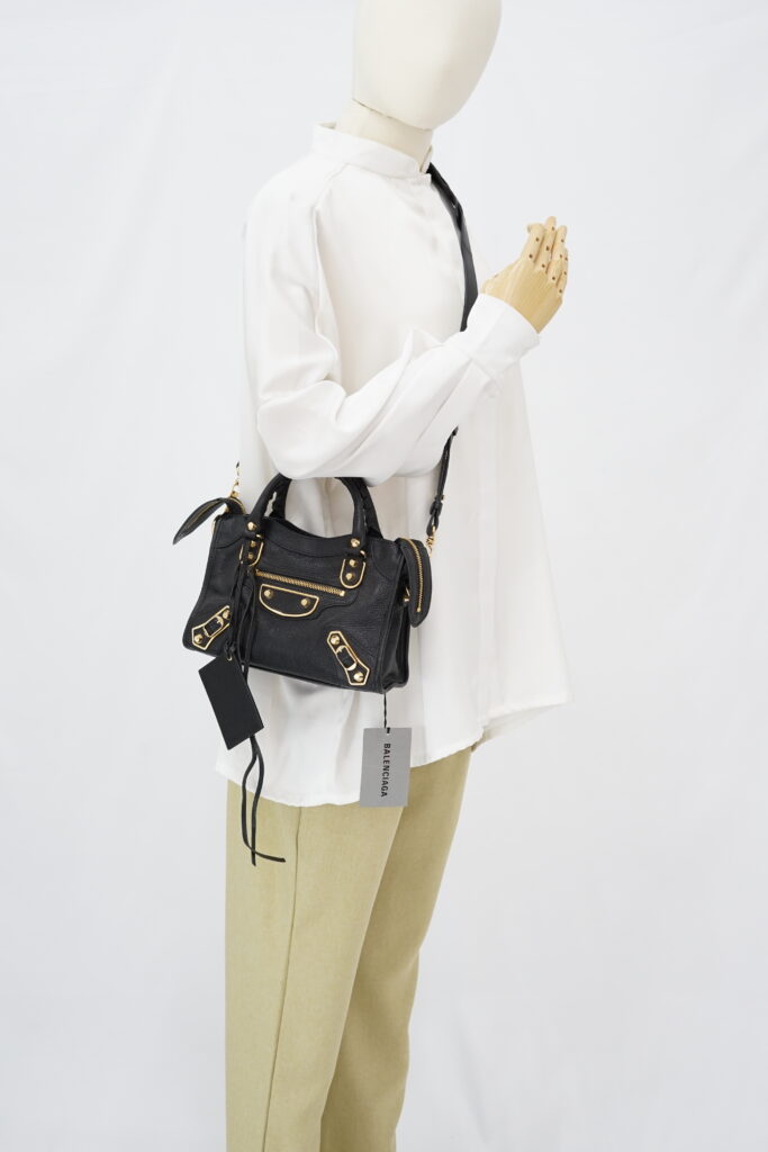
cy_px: 576
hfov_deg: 27.0
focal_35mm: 50
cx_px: 384
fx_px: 1599
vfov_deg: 39.6
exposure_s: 1/8
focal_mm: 50
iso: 640
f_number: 6.3
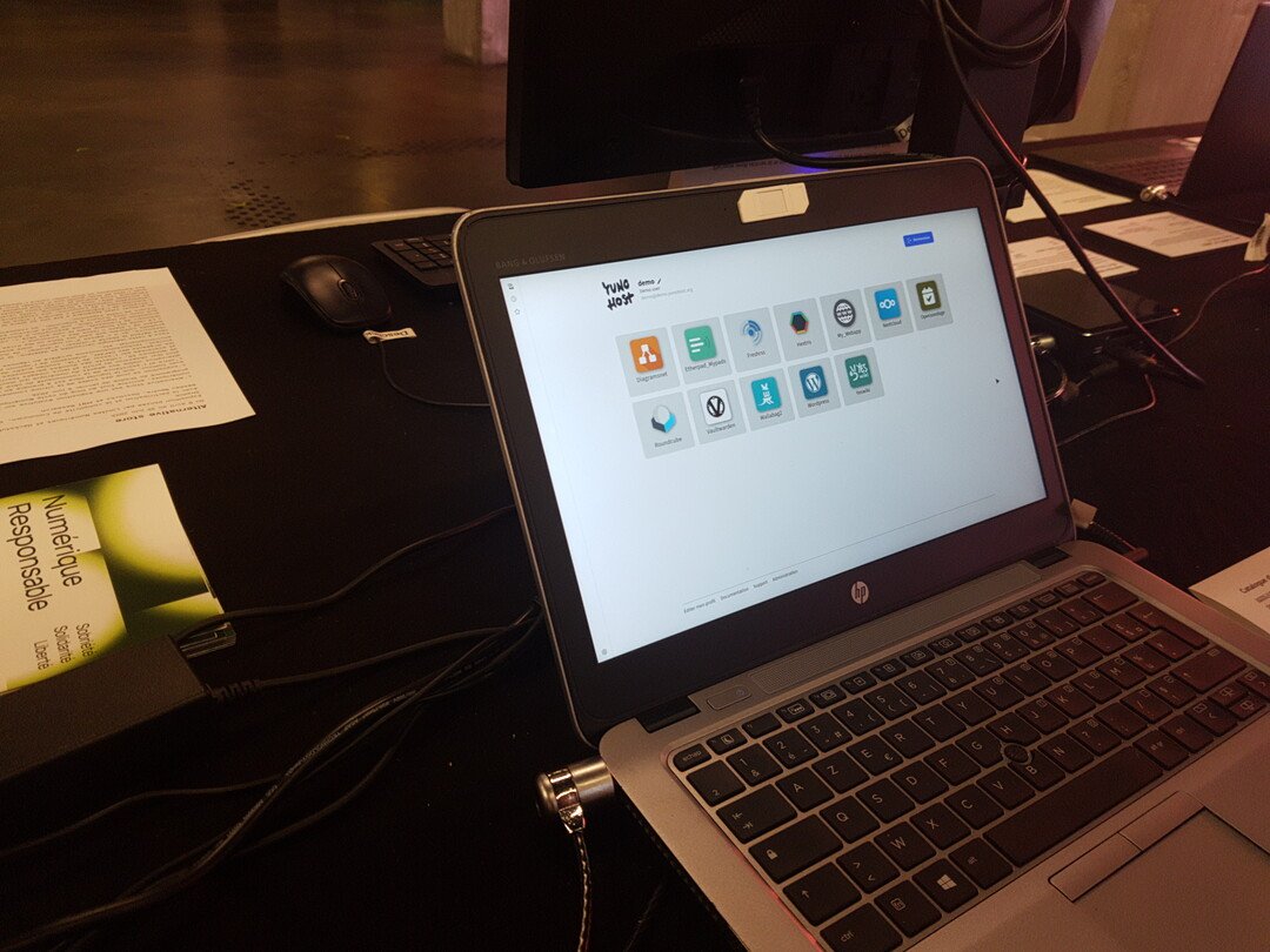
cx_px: 635
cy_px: 476
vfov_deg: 53.1
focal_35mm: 26
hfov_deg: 67.3
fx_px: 954
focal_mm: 4.2
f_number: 1.7
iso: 125
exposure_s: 1/50
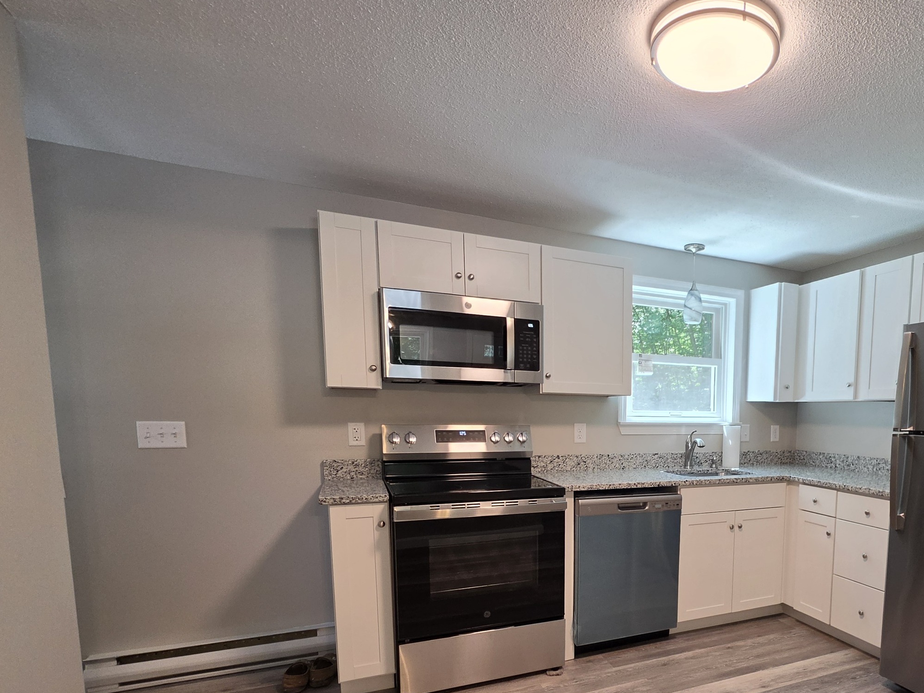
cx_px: 651
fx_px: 534
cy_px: 490
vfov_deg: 63.4
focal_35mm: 20
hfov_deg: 77.7
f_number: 1.9
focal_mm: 2.2
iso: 200
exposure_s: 1/120
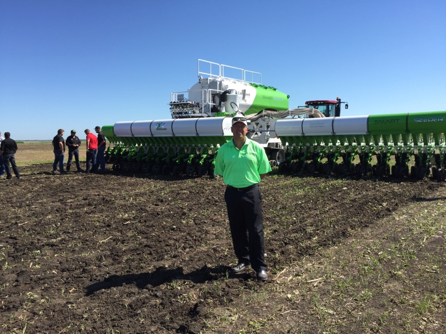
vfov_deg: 48.2
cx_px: 223
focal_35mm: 29
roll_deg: -0.2
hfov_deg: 61.7
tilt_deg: -3.4
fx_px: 374
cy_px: 167
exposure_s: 1/1412
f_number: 2.2
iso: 32
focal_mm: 4.15
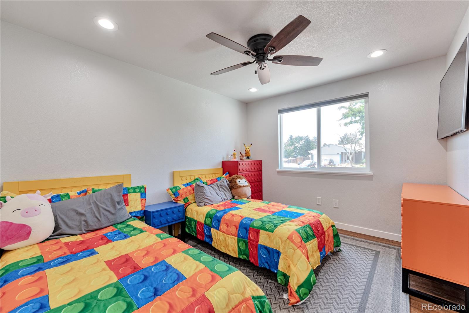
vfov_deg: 81.2
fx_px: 182
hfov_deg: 104.3
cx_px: 234
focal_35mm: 14
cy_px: 156
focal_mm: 9.5
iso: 250
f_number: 8
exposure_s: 1/8
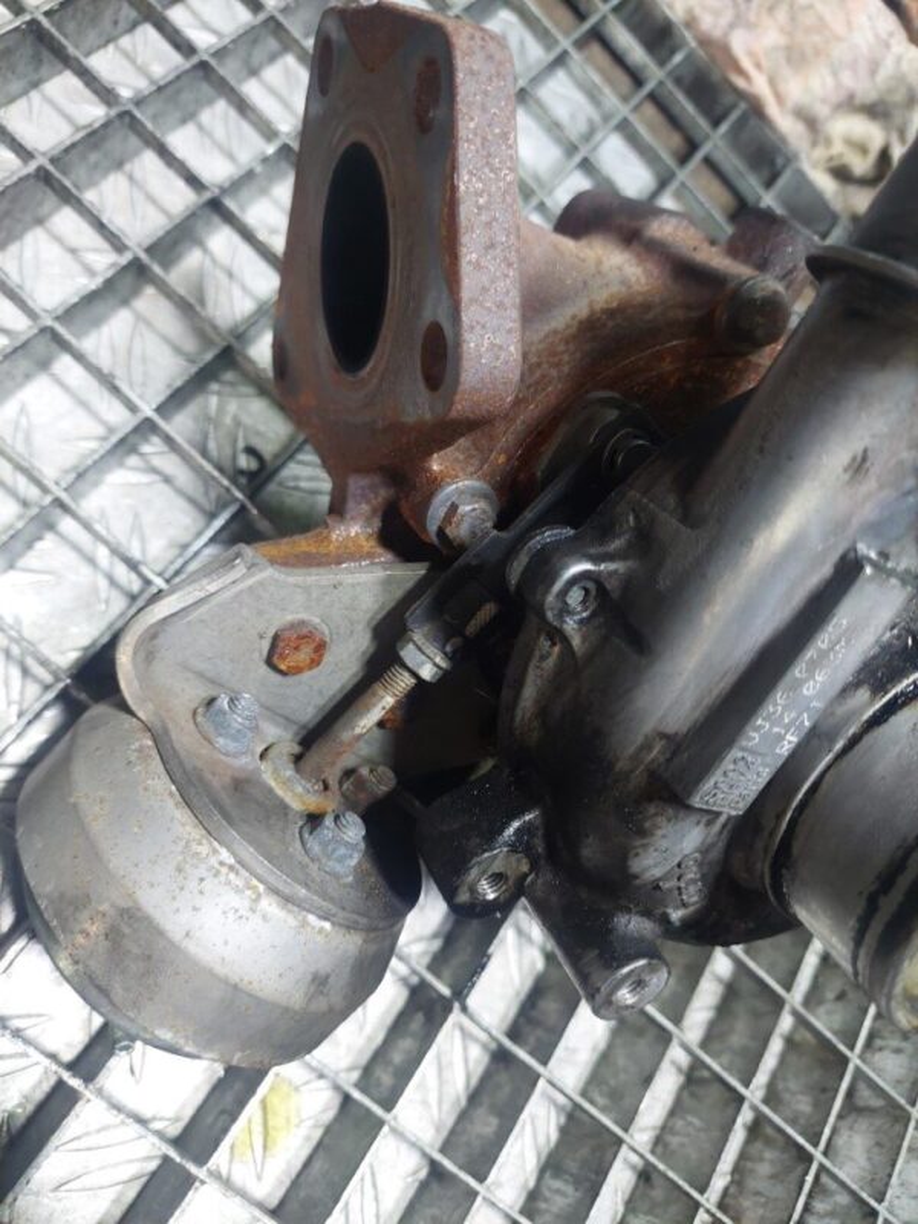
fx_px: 884
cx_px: 459
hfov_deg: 54.9
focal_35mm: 25
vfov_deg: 69.4
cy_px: 612
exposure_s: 1/50
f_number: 1.8
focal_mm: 5.23
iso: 320
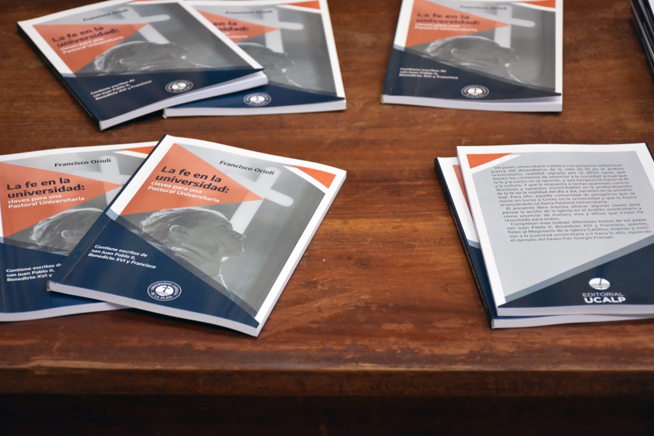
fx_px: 1526
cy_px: 218
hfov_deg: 24.2
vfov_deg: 16.3
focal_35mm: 84
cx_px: 327
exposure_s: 1/60
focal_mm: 56
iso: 2000
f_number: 4.8
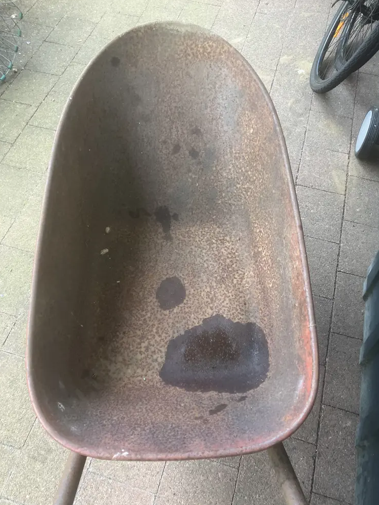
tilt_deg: -56.3
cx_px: 190
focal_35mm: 29
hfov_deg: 48.2
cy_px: 254
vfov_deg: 61.7
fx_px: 423
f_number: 1.8
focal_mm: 3.99
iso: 80
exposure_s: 1/114
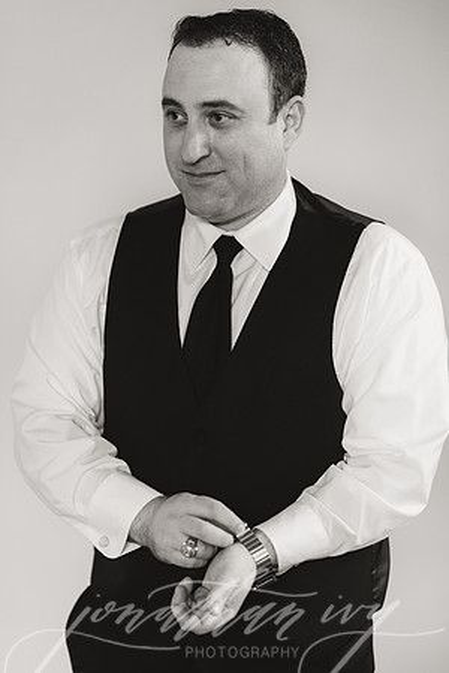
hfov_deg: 16.1
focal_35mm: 85
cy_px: 336
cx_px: 224
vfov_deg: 23.9
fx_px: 1590
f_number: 2.2
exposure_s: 1/125
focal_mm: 85
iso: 1600
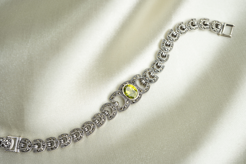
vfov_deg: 27.0
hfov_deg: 39.6
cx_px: 123
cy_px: 82
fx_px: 342
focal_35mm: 50
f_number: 5.6
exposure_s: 1/25
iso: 125
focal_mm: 50
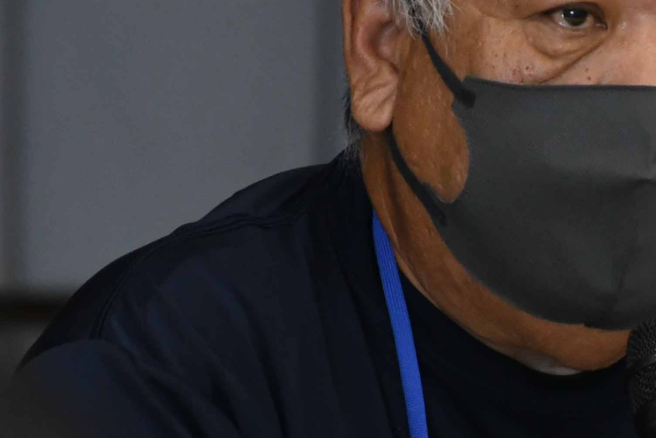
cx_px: 523
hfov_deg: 1.3
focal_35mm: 1552
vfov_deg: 0.9
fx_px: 28282
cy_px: 313
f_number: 6.3
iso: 2000
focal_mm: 280
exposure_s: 1/100
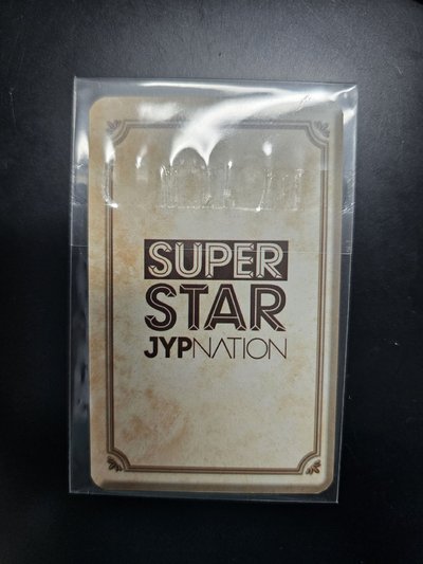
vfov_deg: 73.9
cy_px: 282
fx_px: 375
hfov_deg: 58.9
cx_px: 212
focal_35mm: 23
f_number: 1.7
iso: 320
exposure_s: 1/74.1
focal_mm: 6.3
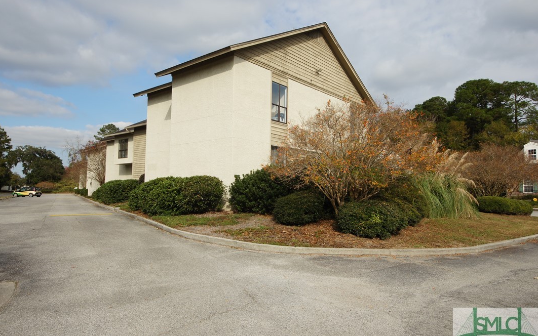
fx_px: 367
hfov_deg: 72.5
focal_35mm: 25
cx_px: 266
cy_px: 162
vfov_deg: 49.3
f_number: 13
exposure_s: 1/100
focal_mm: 16
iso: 100
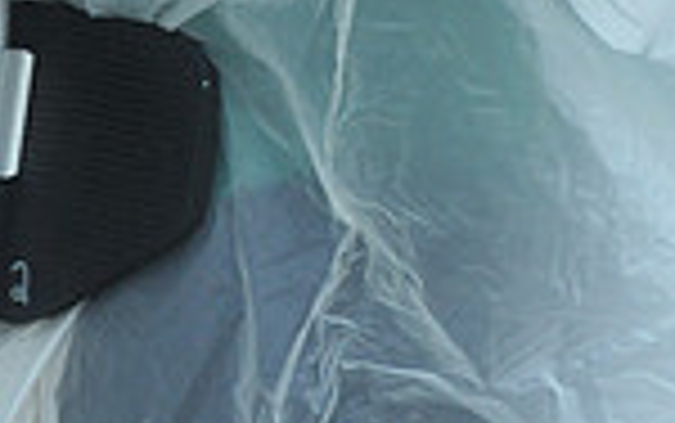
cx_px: 256
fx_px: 9039
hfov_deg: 4.3
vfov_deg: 2.6
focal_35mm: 491
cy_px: -801
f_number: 9
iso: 2500
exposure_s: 1/80
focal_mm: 125
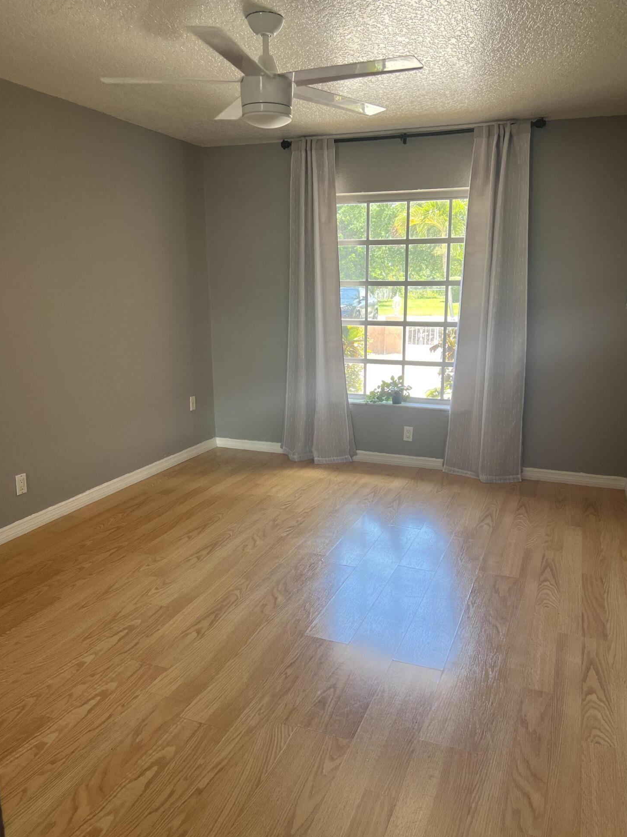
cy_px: 414
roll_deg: -0.2
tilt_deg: -11.4
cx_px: 317
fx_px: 652
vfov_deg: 65.3
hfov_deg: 51.3
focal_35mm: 27
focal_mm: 5.7
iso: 50
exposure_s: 1/128
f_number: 1.5
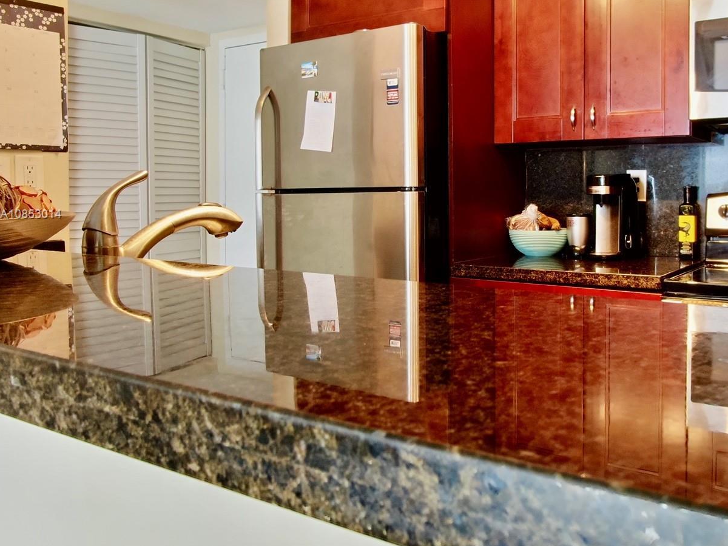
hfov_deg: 56.2
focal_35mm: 32
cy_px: 215
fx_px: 673
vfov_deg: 43.9
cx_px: 451
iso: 400
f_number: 2.8
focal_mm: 4.39
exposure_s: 1/10
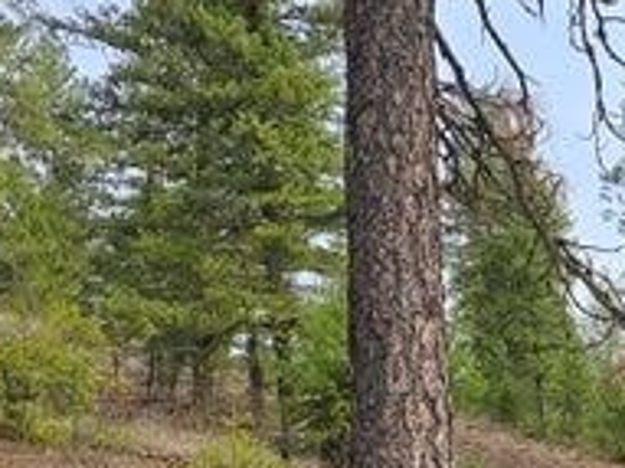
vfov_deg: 18.9
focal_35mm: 77
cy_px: 389
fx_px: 1389
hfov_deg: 21.7
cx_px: 903
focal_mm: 6.3
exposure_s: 1/628
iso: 12
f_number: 1.7
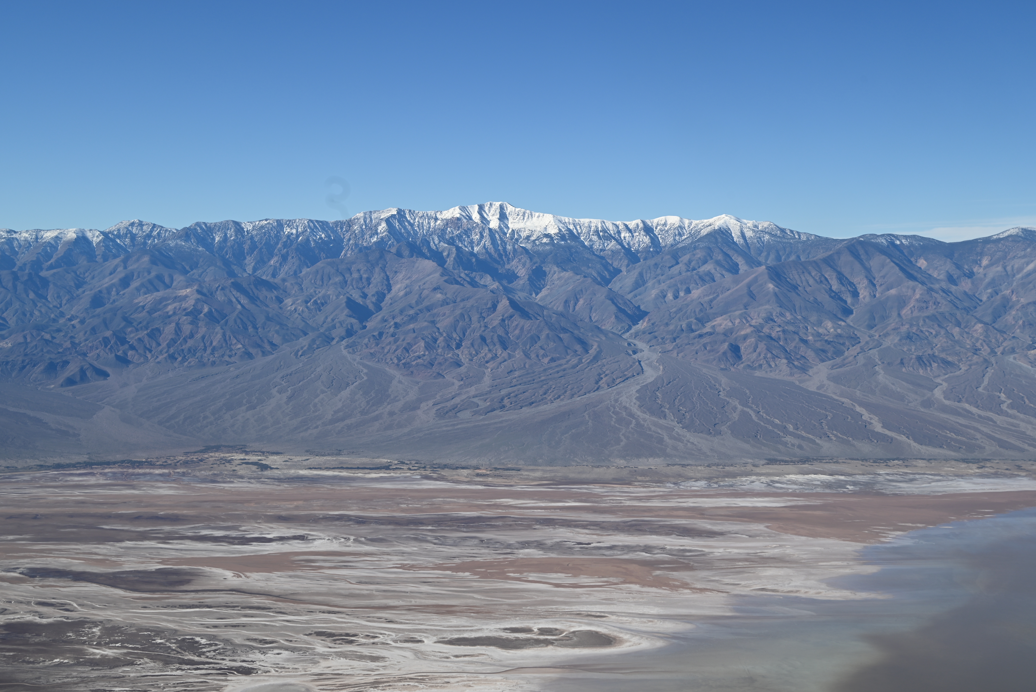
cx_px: 518
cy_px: 346
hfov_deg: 39.6
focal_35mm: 50
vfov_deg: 27.0
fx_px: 1439
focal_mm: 50
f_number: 10
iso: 100
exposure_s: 1/400
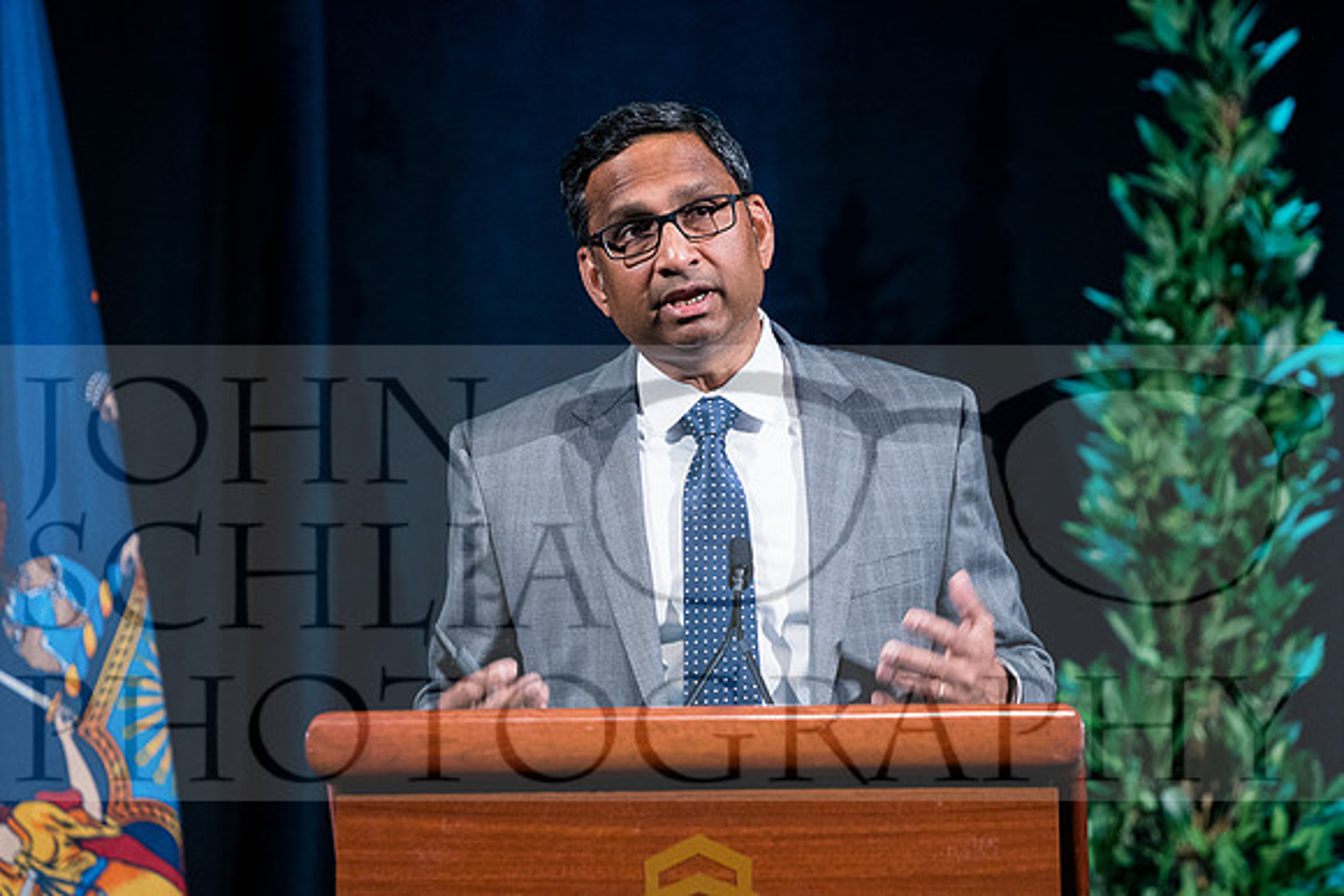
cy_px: 448
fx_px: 11202
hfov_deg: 6.9
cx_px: 672
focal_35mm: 300
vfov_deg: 4.6
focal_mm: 200
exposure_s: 1/80
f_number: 3.5
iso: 3200
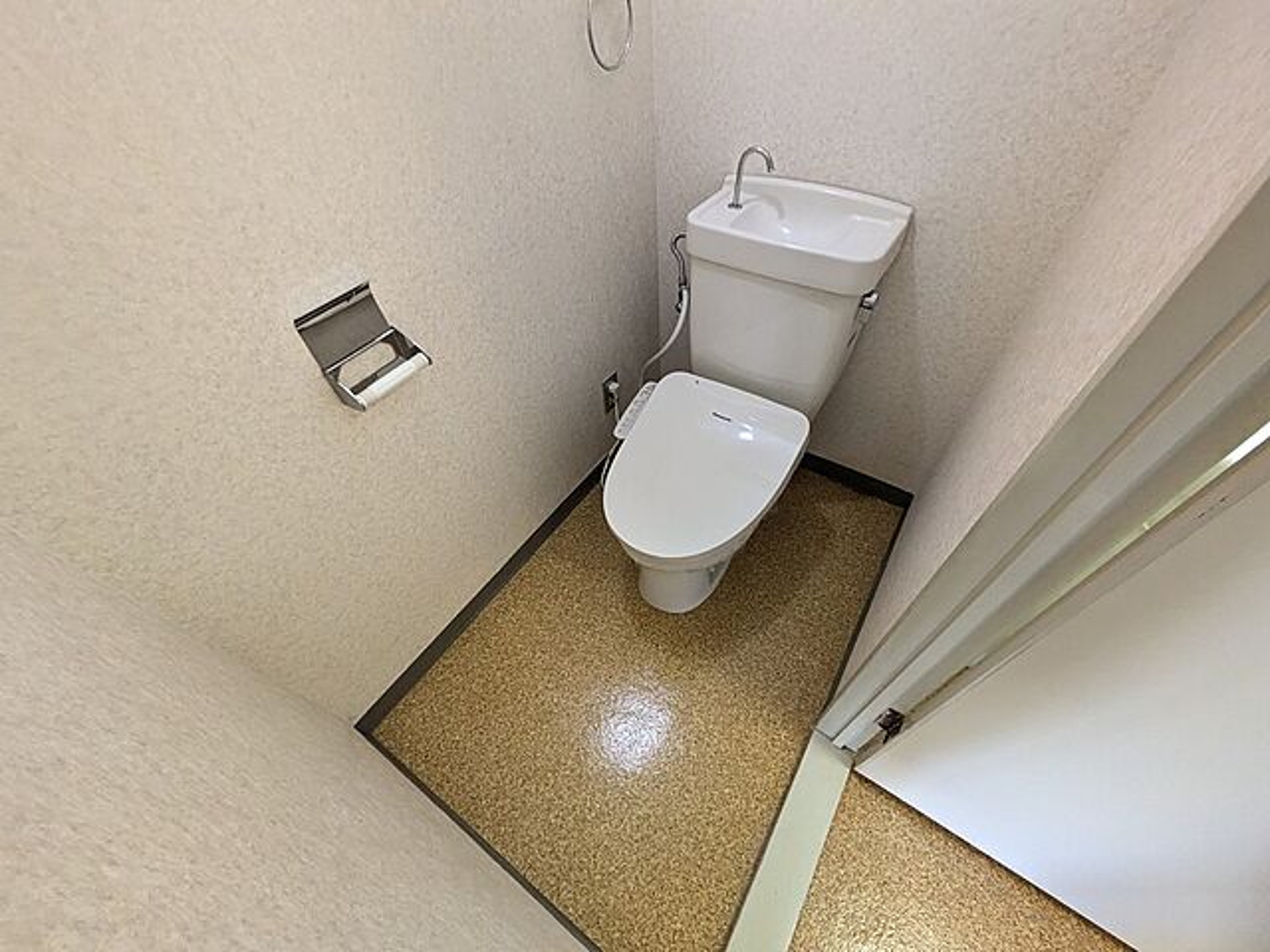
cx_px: 635
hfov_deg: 102.1
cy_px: 476
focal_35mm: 14
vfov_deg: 85.7
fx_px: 514
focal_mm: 1.83
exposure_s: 1/60
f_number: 2.2
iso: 564
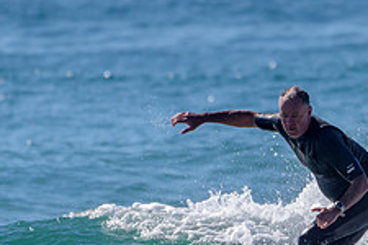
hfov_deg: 1.3
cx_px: 327
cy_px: 291
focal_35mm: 1582
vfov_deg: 0.9
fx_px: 16170
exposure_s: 1/2000
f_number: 5.6
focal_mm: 500
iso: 110
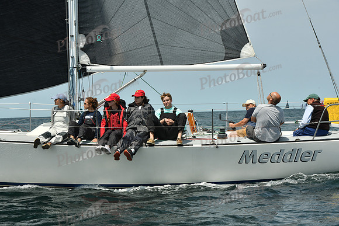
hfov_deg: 19.5
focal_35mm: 105
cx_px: 170
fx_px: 989
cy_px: 113
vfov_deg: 13.0
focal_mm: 105
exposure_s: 1/1000
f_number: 10
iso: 320
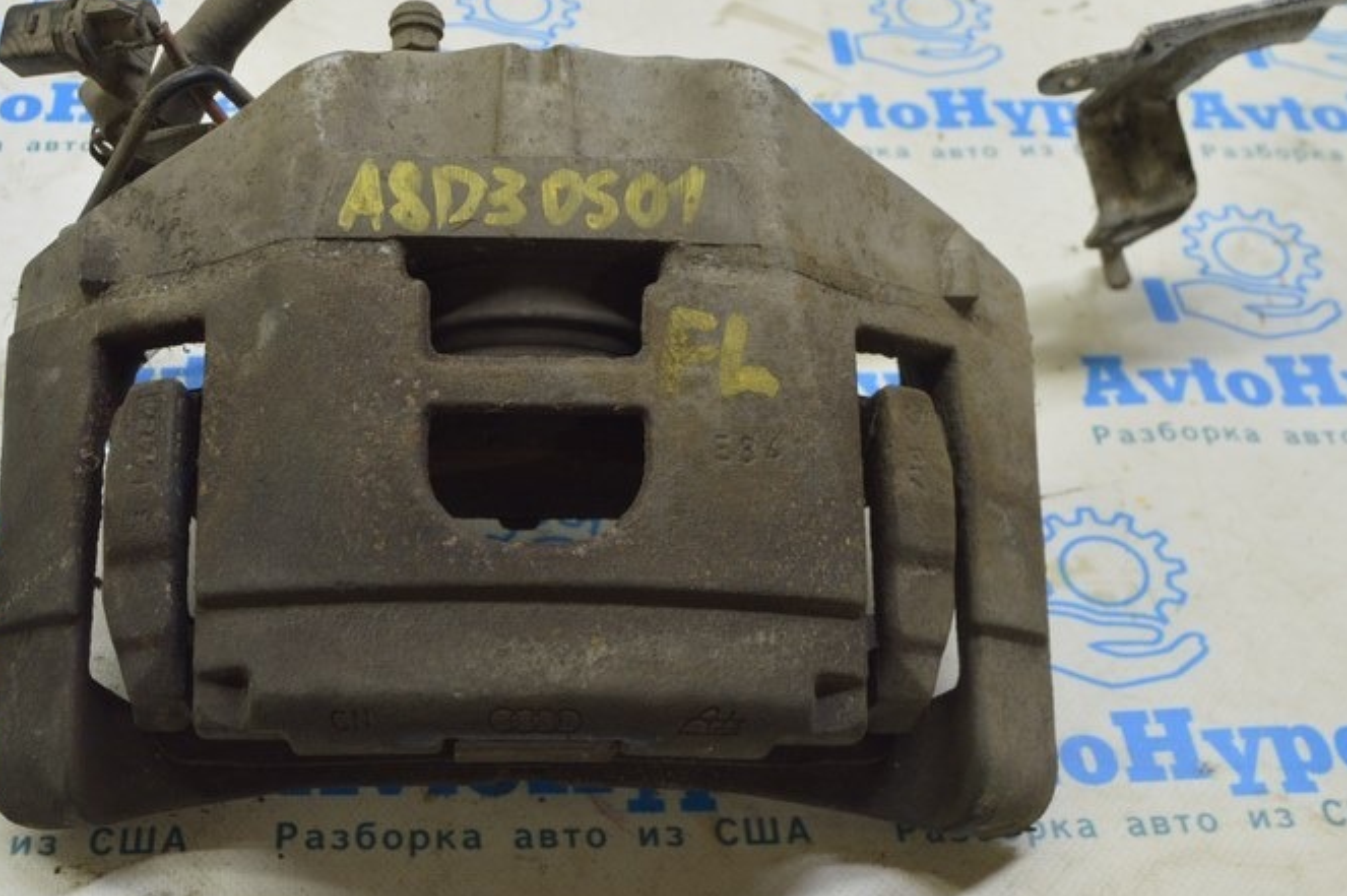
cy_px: 375
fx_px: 1907
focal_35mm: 51
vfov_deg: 26.4
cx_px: 461
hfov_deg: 38.5
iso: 400
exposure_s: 1/20
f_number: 5.6
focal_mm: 22
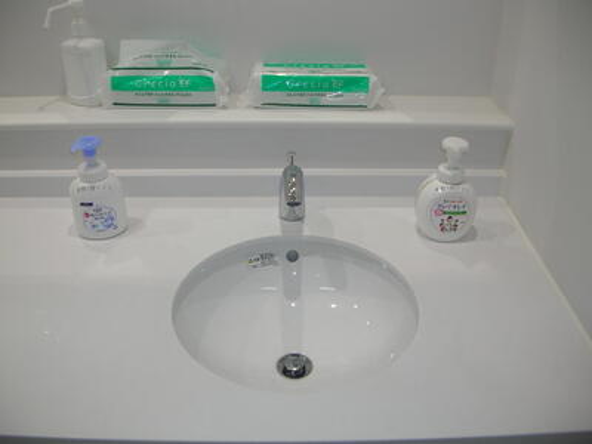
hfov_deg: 52.6
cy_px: 222
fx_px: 599
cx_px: 296
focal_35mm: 35
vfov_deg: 40.7
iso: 50
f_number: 2.8
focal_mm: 5.8
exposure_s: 1/47.6
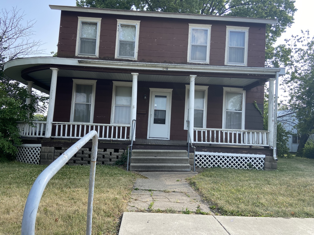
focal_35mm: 26
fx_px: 236
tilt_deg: +3.6
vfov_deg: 53.1
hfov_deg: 67.3
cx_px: 157
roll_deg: -2.6
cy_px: 118
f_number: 1.8
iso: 32
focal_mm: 4.25
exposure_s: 1/620
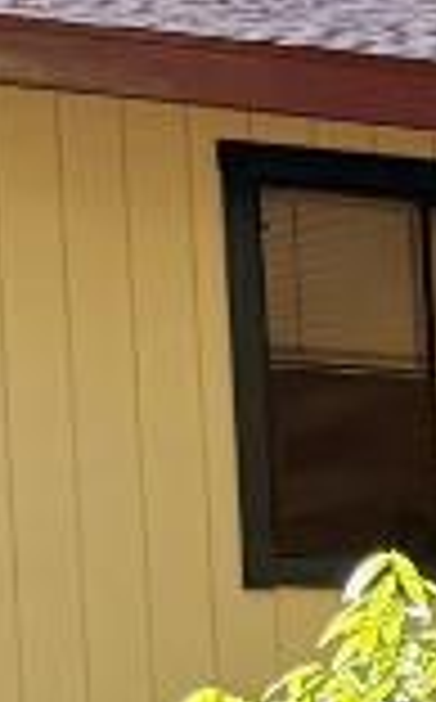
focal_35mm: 245
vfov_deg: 8.3
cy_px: 1190
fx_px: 4675
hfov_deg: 5.1
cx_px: 1304
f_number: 1.78
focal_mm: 6.76
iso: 160
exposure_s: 1/241
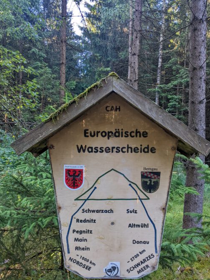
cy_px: 179
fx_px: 307
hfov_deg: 37.7
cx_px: 112
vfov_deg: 48.4
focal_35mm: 38
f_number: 1.73
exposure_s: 1/74.7
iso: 38
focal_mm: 4.38
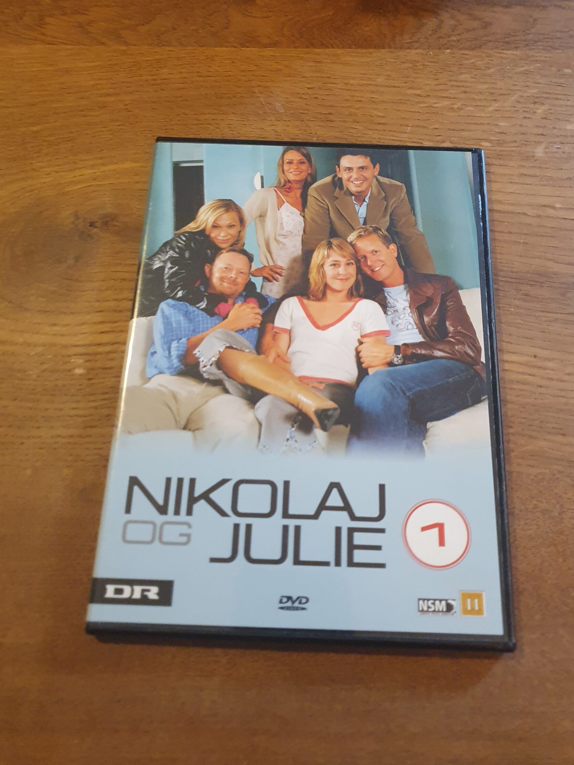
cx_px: 307
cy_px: 364
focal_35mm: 28
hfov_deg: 49.7
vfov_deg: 63.4
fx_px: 619
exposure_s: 1/50
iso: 400
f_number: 1.5
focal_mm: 4.32
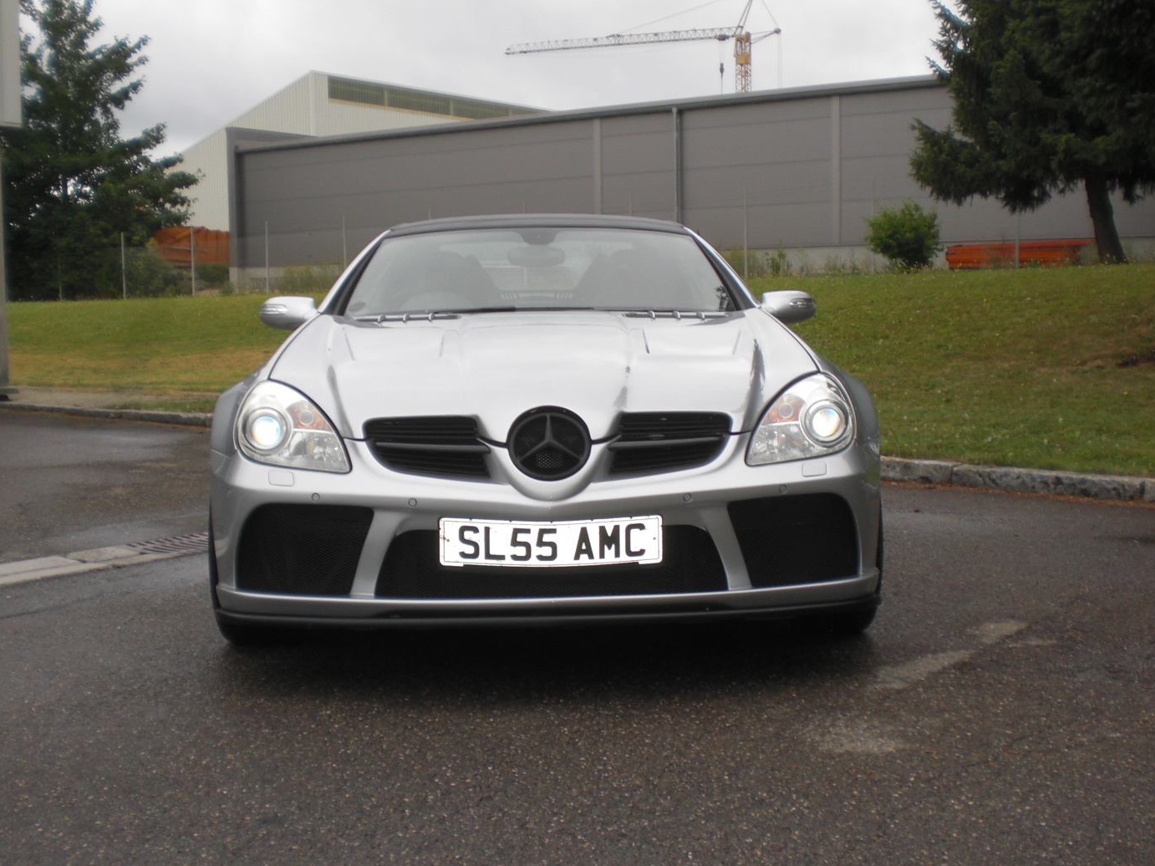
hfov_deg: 43.0
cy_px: 466
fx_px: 1468
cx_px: 572
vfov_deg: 32.9
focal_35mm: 44
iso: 64
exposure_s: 1/200
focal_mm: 6.3
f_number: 3.1
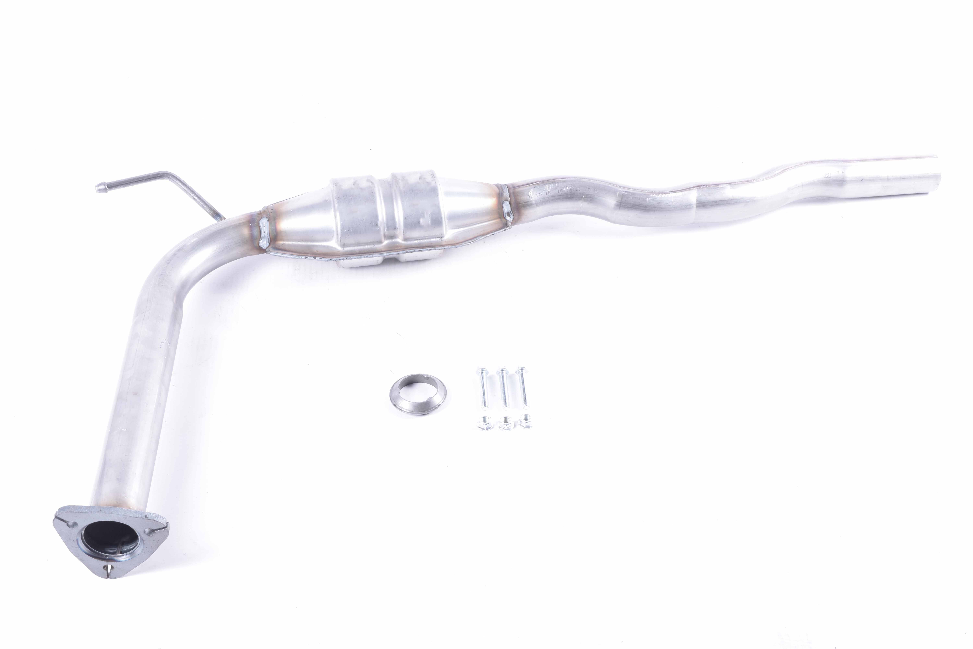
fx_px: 1378
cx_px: 486
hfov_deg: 38.9
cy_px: 324
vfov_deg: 26.5
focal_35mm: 51
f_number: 16
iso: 200
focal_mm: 34
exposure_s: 1/60
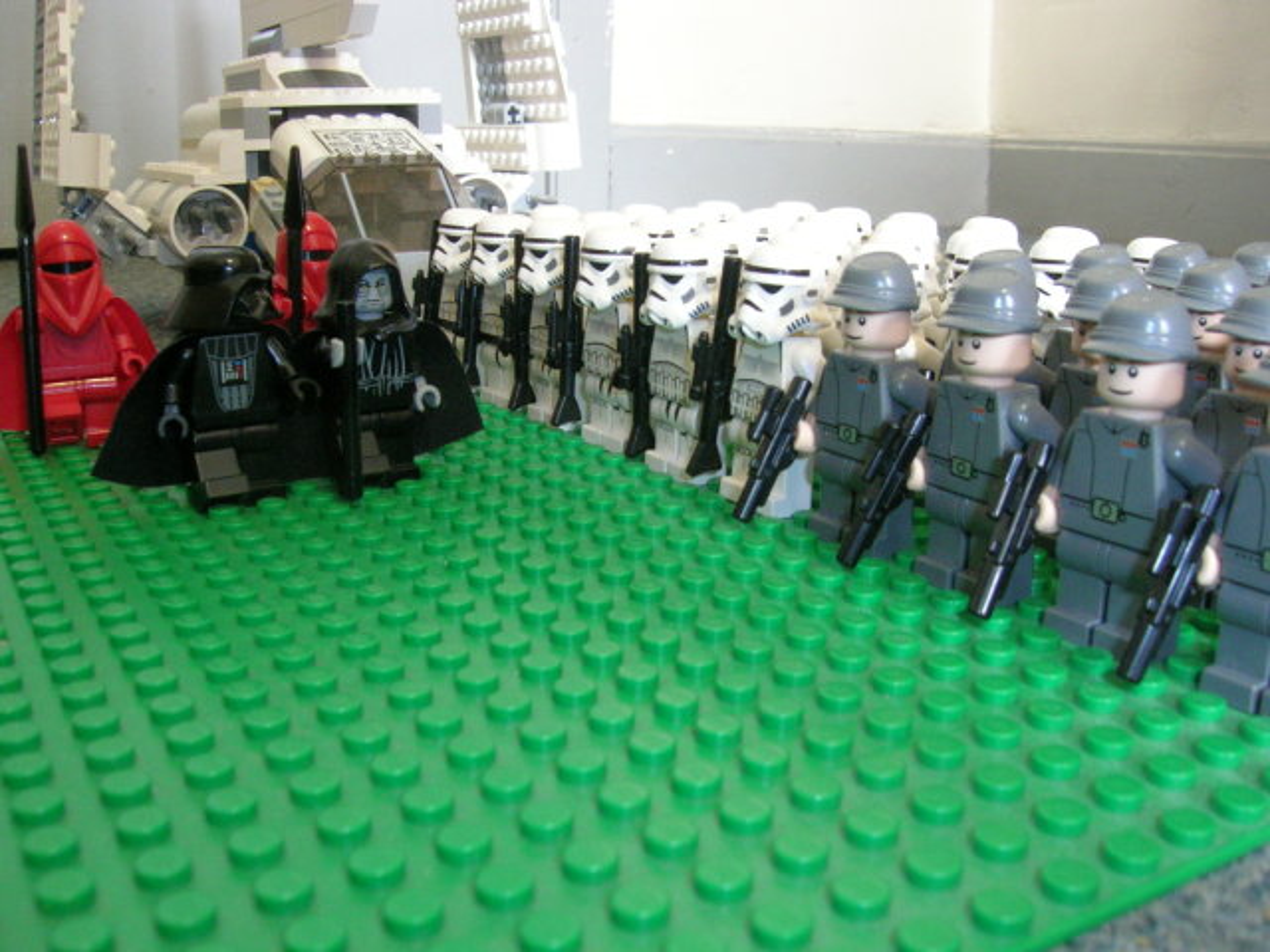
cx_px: 635
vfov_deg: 40.7
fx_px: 1284
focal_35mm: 35
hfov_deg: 52.6
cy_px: 476
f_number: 4.8
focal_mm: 5.4
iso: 200
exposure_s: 1/2.7
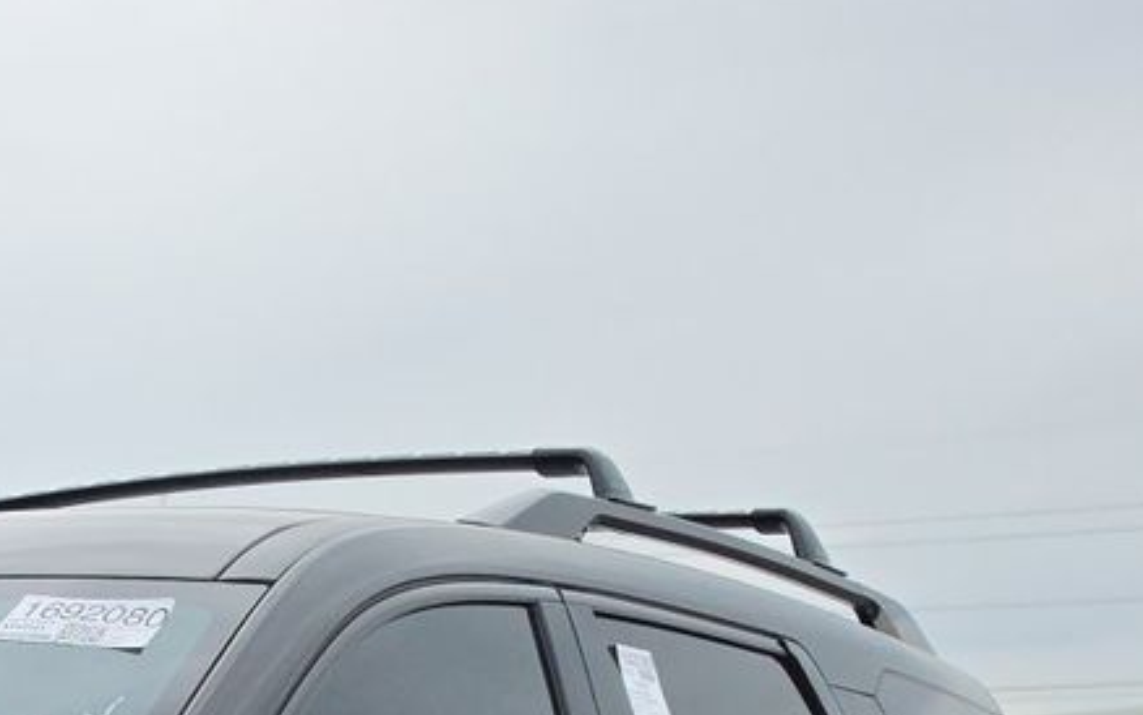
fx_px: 2773
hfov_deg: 20.8
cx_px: -410
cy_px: 1550
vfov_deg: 12.4
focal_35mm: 89
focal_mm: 6.5
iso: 63
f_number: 1.4
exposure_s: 1/2544
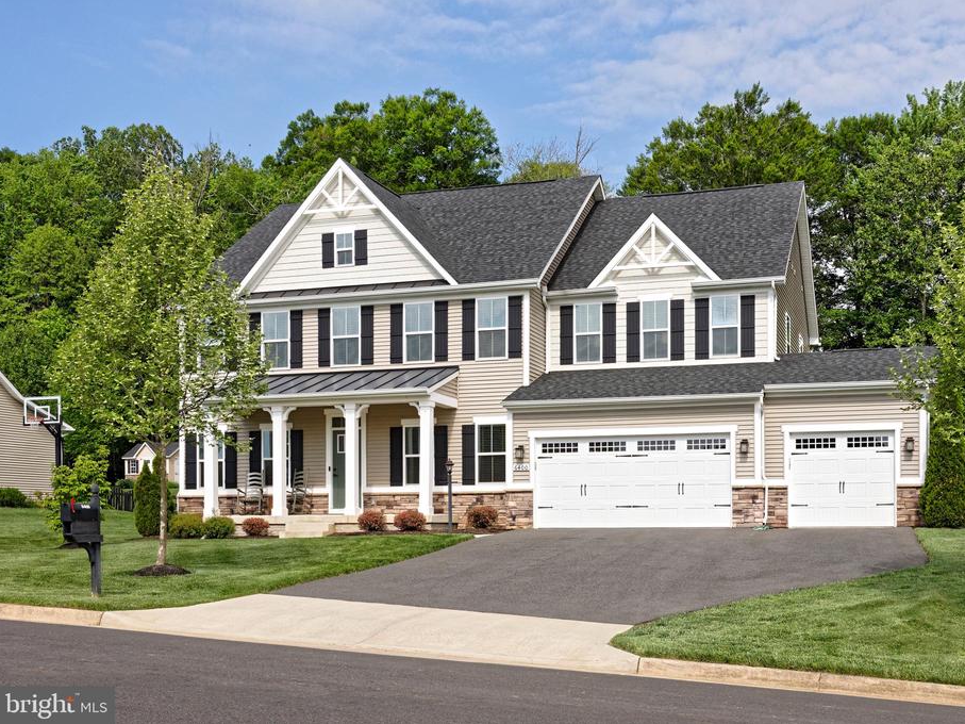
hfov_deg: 48.9
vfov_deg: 37.7
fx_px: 1059
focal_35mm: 38
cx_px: 542
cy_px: 361
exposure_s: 1/400
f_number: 11
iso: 320
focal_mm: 35
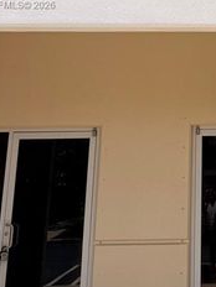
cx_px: 237
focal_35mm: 69
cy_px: 6
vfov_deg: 26.8
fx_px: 574
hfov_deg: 20.3
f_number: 1.78
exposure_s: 1/5714
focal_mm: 6.76
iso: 80
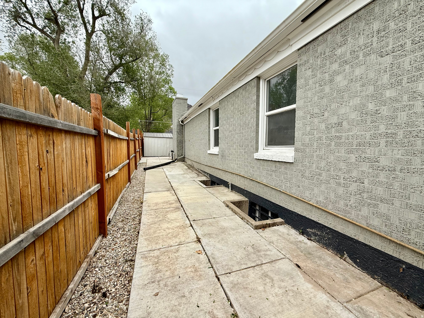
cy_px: 159
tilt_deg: -3.1
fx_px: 171
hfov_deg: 102.1
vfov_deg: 85.7
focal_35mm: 14
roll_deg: +0.2
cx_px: 212
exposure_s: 1/701
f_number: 2.2
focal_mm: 2.22
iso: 50
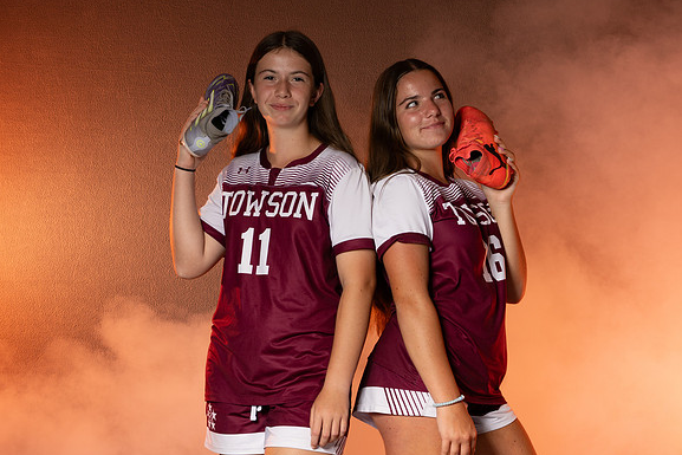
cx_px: 275
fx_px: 2312
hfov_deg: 16.8
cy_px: 203
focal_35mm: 122
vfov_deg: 11.2
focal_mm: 65
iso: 80
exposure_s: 1/200
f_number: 8
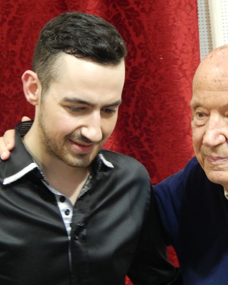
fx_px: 843
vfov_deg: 19.2
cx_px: 158
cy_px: 144
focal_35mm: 100
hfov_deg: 15.4
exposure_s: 1/13
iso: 400
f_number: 4.2
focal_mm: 13.5
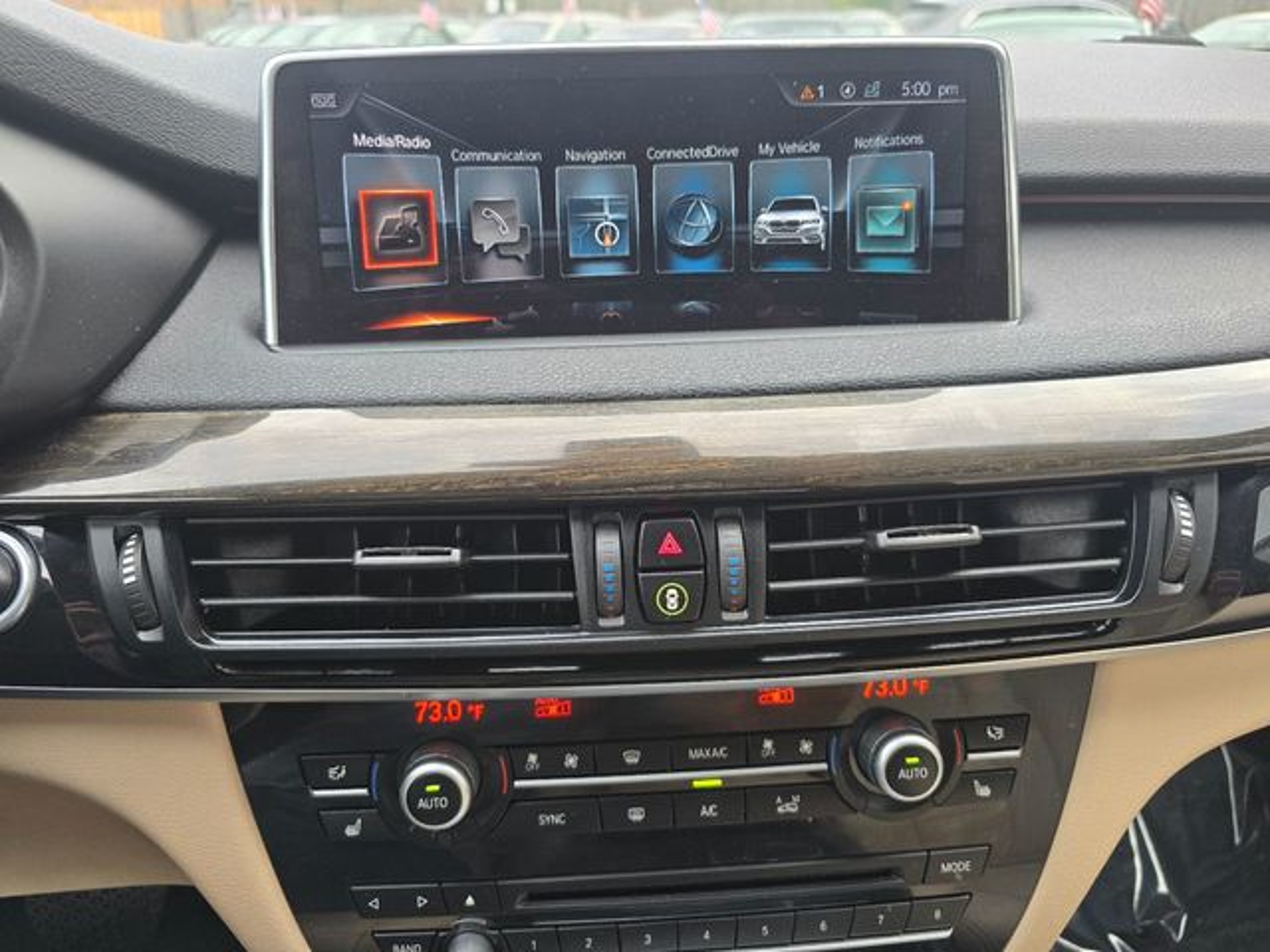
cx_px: 635
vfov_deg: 58.9
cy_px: 476
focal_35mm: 23
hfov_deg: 73.9
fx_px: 844
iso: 200
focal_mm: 6.3
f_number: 1.7
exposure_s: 1/180
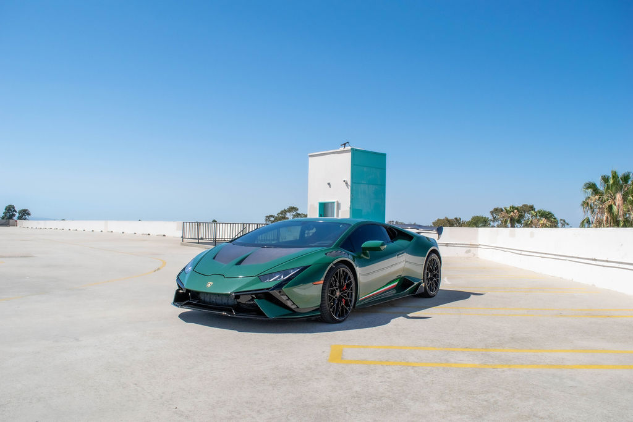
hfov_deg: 61.9
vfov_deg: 43.6
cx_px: 316
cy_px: 211
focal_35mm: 30
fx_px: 528
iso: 360
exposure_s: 1/2000
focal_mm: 20
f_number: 8
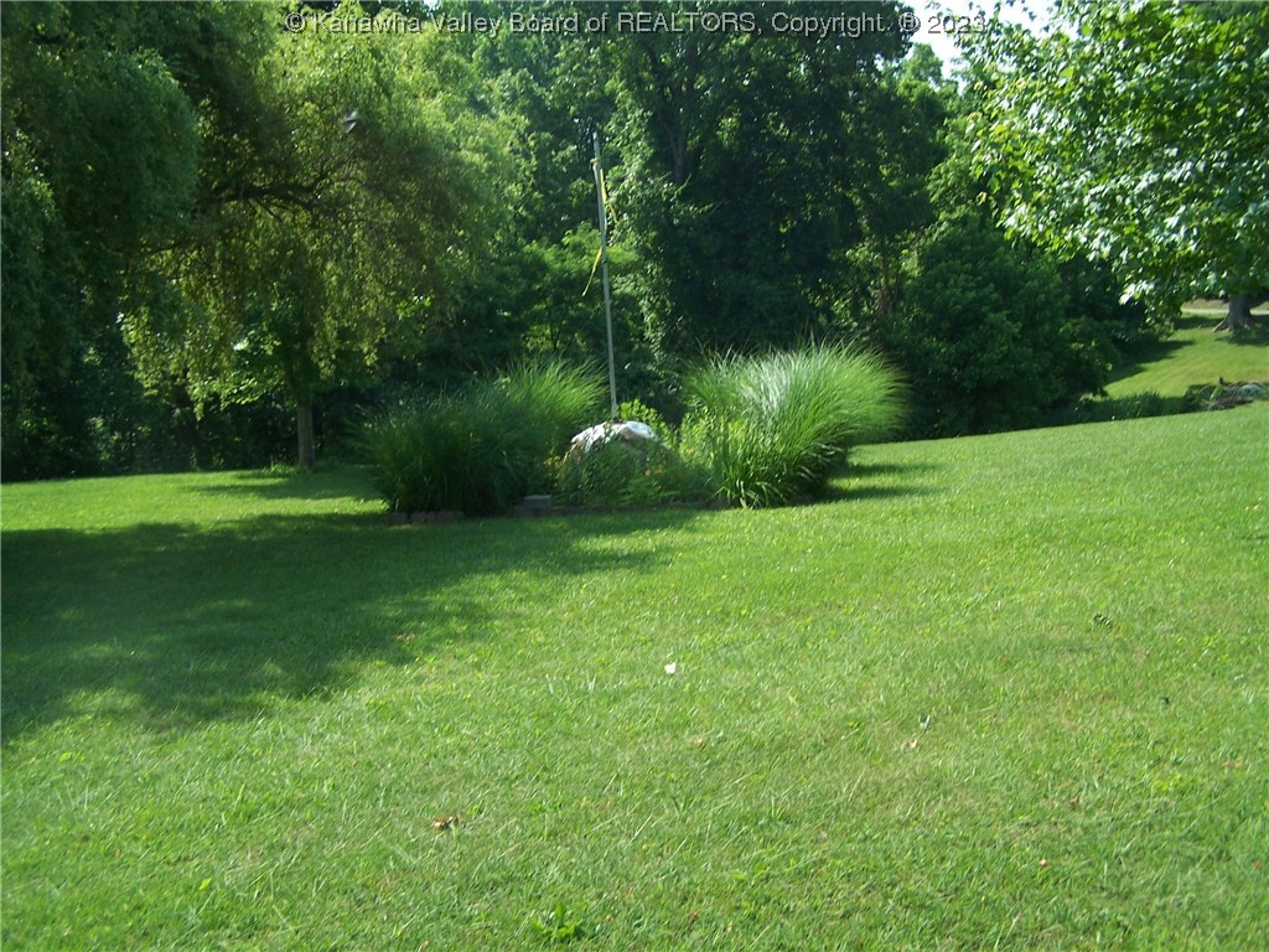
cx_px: 634
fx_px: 1393
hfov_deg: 49.0
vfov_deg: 37.7
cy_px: 476
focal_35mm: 38
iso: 80
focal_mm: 6.3
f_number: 2.8
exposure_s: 1/750
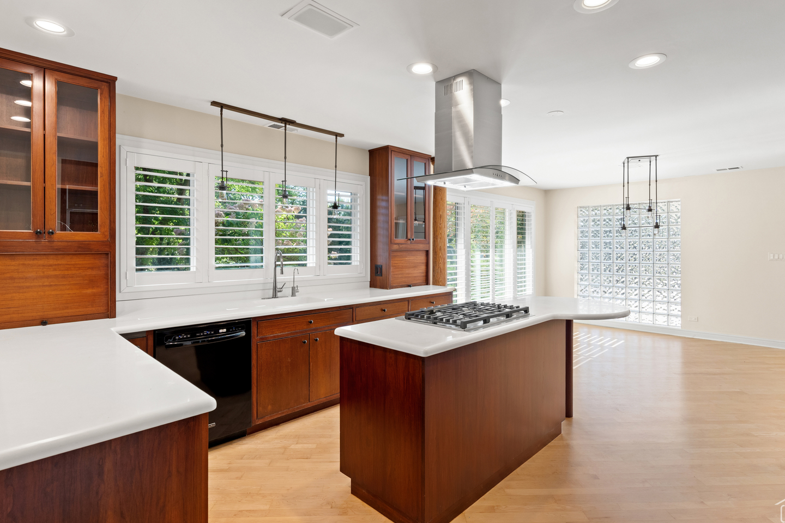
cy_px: 258
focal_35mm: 18
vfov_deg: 67.4
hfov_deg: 90.0
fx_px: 392
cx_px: 400
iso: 400
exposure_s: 1/4
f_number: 9
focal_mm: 16
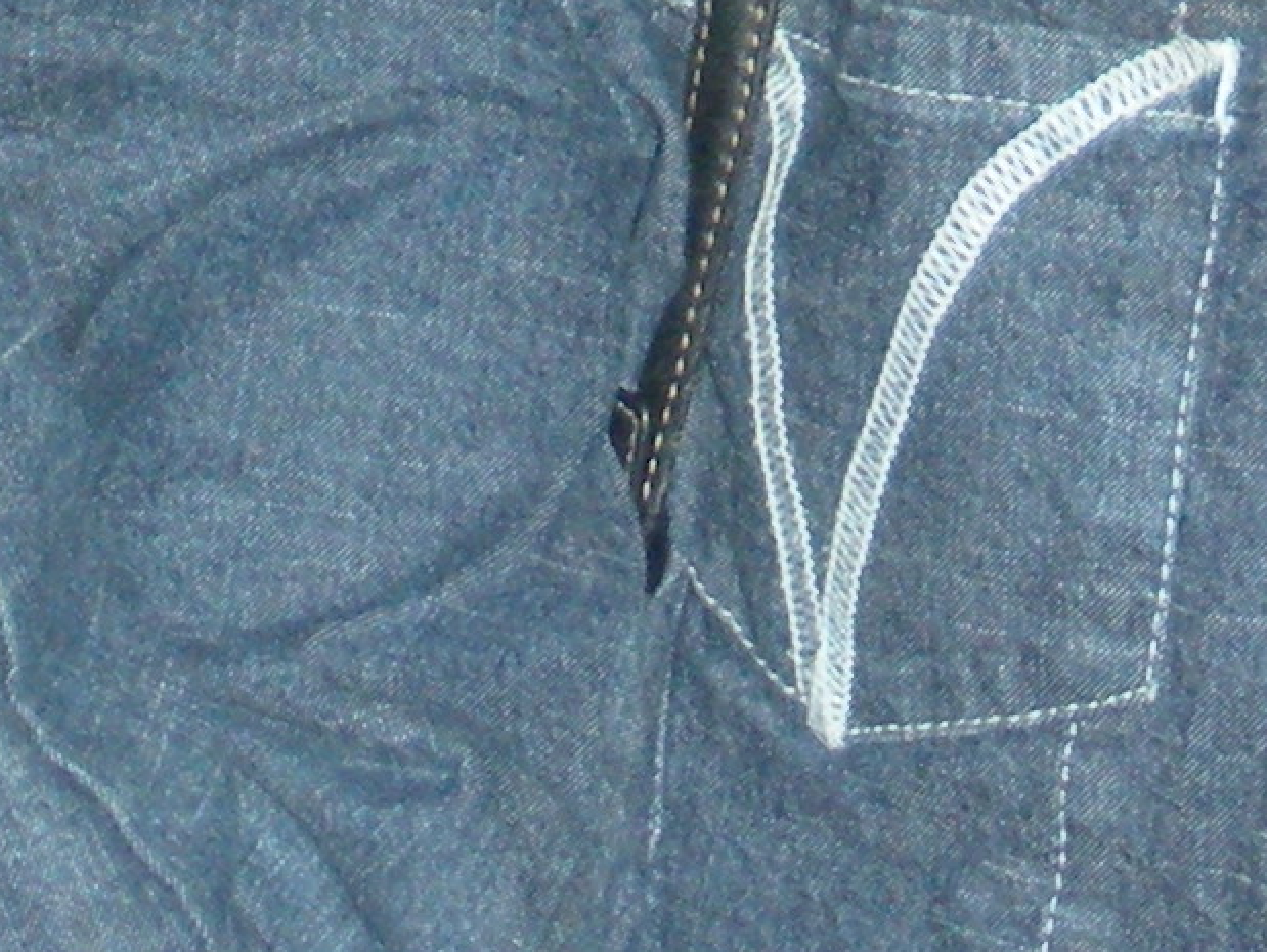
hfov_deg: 9.3
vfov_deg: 6.6
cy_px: -1349
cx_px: 1187
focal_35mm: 212
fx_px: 7764
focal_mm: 6.3
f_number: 3.5
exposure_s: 1/60
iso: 245
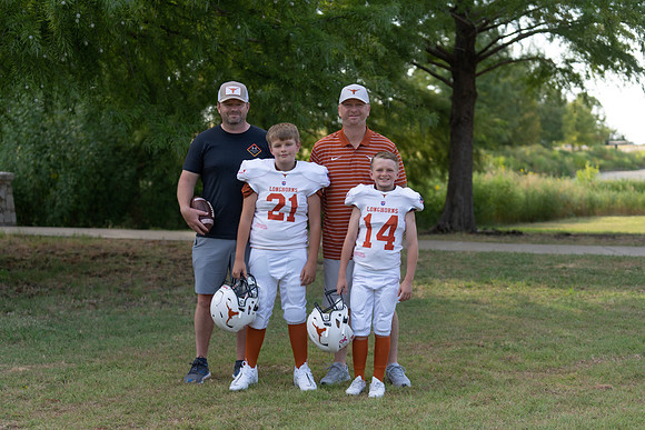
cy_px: 215
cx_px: 322
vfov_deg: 19.5
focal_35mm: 70
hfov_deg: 28.8
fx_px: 1254
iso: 100
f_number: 2.8
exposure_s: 1/400
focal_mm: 70
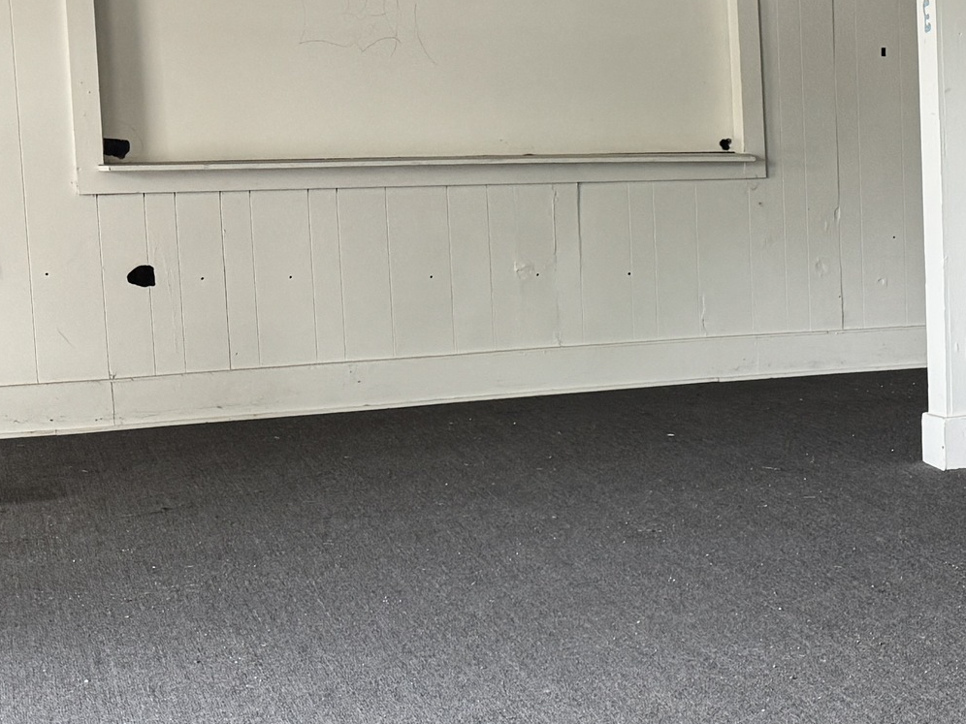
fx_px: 2065
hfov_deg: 22.3
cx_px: 1390
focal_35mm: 74
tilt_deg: -8.8
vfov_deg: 19.9
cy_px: 335
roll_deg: -0.6
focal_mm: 6.76
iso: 200
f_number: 1.78
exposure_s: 1/118
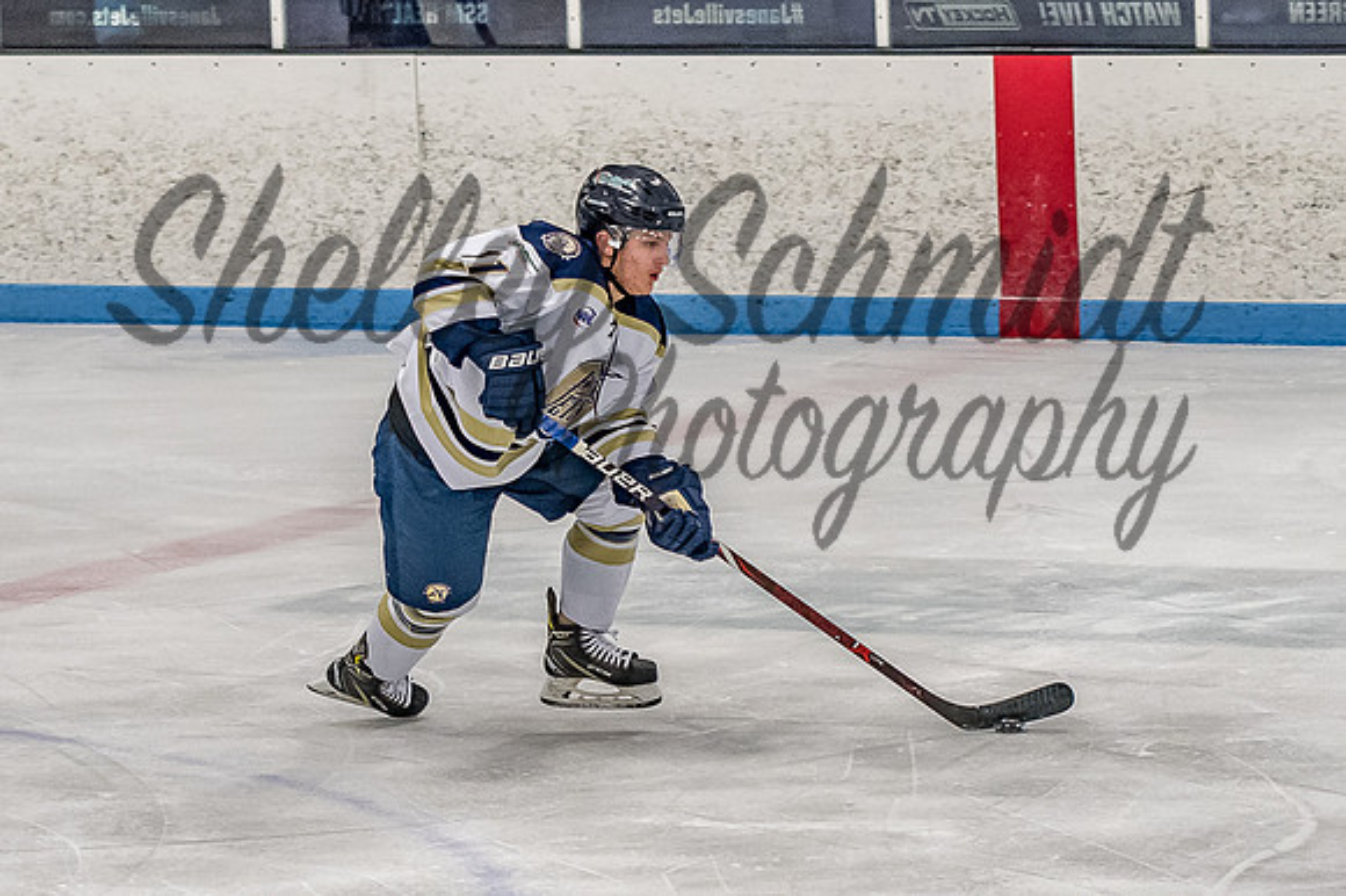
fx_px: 8302
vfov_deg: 6.2
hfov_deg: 9.3
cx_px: 706
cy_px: 435
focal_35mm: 222
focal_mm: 75
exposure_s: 1/800
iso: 1600
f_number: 3.2
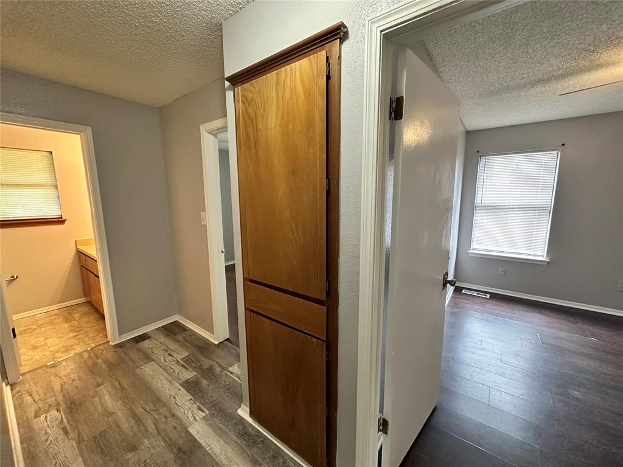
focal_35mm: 14
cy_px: 234
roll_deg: +0.2
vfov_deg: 85.7
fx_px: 252
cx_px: 312
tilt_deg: -8.9
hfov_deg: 102.1
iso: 400
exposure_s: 1/60
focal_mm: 2.22
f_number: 2.2
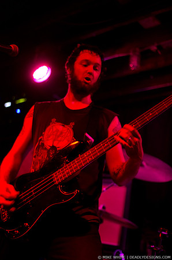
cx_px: 86
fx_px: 324
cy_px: 130
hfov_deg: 29.7
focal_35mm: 45
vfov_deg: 43.7
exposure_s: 1/80
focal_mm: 30
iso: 1600
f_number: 1.8
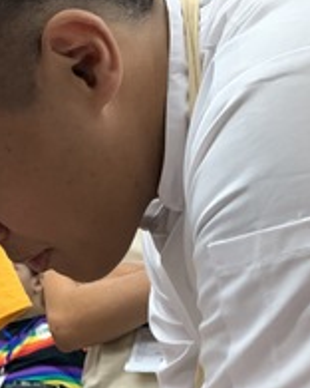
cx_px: 52
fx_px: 1044
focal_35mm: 91
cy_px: 369
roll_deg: +2.5
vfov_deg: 20.5
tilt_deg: -4.4
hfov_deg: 16.7
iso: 200
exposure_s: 1/60
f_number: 1.8
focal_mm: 4.25
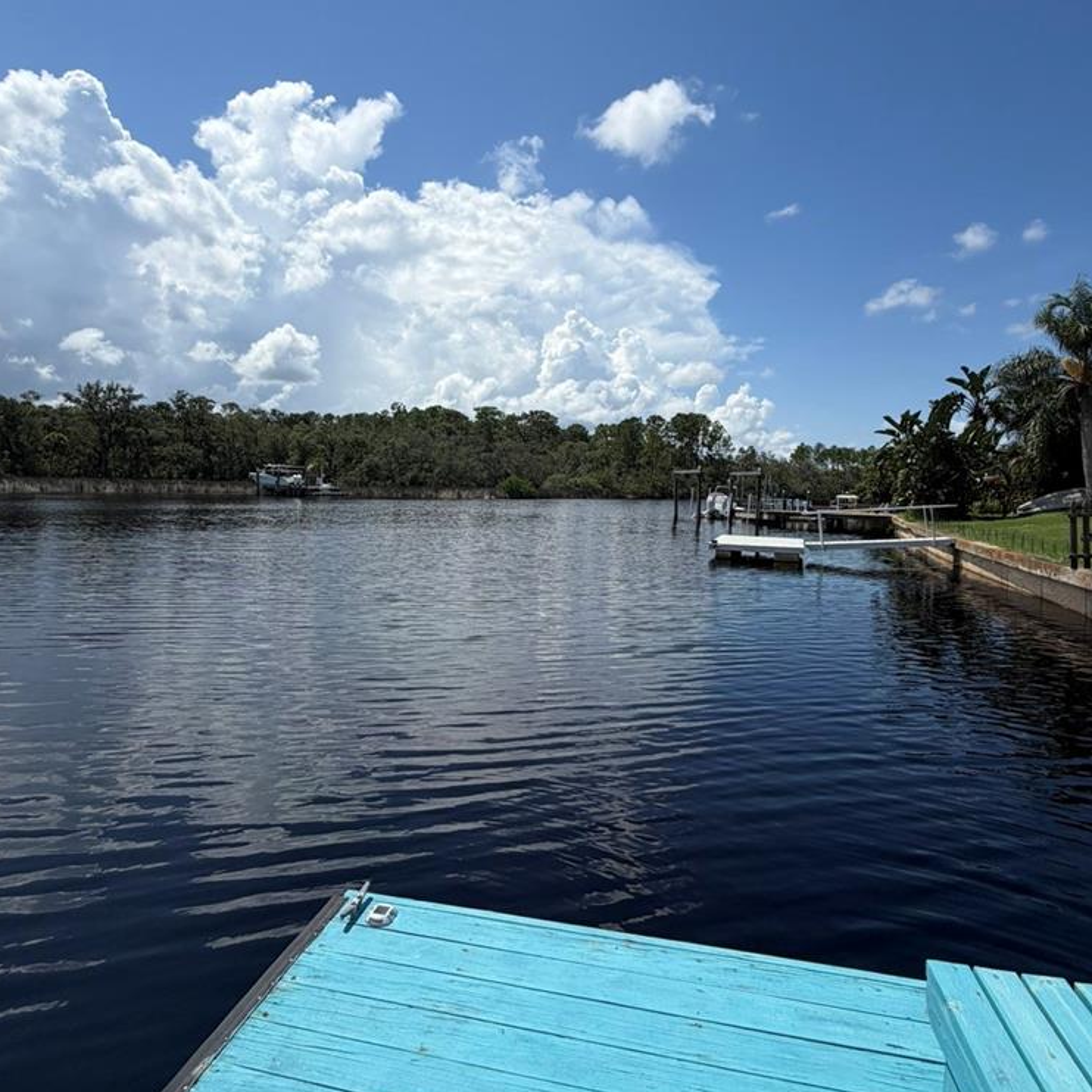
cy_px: 505
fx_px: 714
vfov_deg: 74.7
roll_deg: -1.6
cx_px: 555
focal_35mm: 20
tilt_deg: -1.1
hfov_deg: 74.8
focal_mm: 2.22
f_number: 2.2
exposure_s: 1/1613
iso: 20
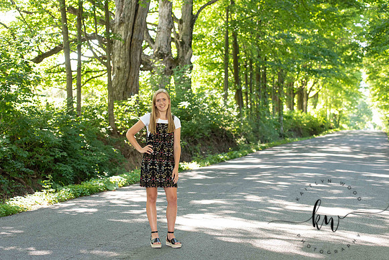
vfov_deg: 19.5
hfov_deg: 28.8
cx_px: 194
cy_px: 130
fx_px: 757
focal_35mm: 70
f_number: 3.5
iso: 640
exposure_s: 1/200
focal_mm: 70
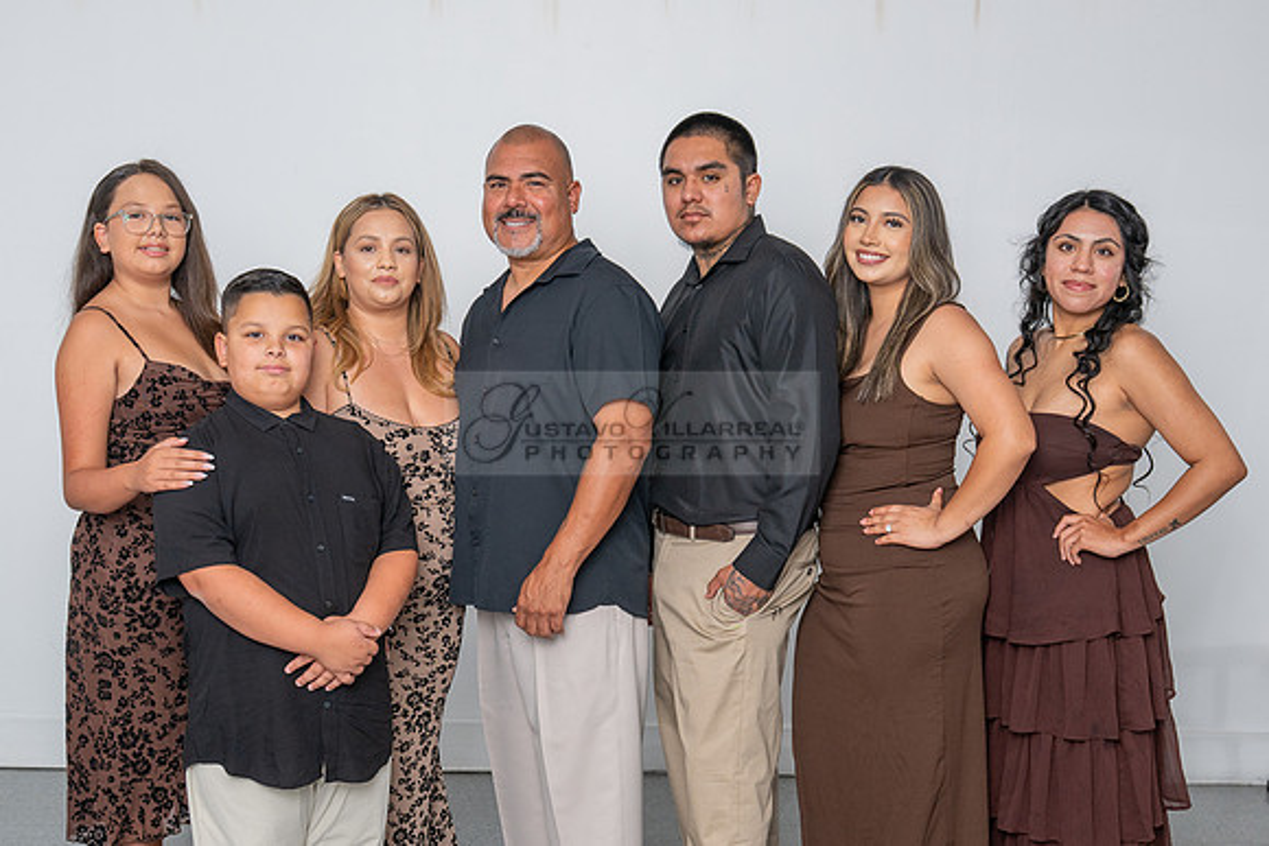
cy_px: 546
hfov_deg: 38.9
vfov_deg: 26.4
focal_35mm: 51
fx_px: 1794
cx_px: 635
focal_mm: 32
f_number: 4.5
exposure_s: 1/200
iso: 320
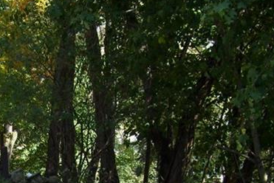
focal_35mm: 103
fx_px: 785
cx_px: 3
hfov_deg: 19.3
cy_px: 250
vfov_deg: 12.8
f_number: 2.7
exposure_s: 1/200
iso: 80
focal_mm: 6
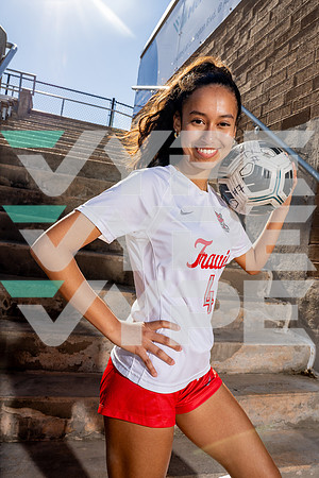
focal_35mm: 28
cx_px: 160
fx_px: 372
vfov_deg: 65.5
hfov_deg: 46.4
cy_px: 239
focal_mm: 28
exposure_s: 1/250
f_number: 8
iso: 100
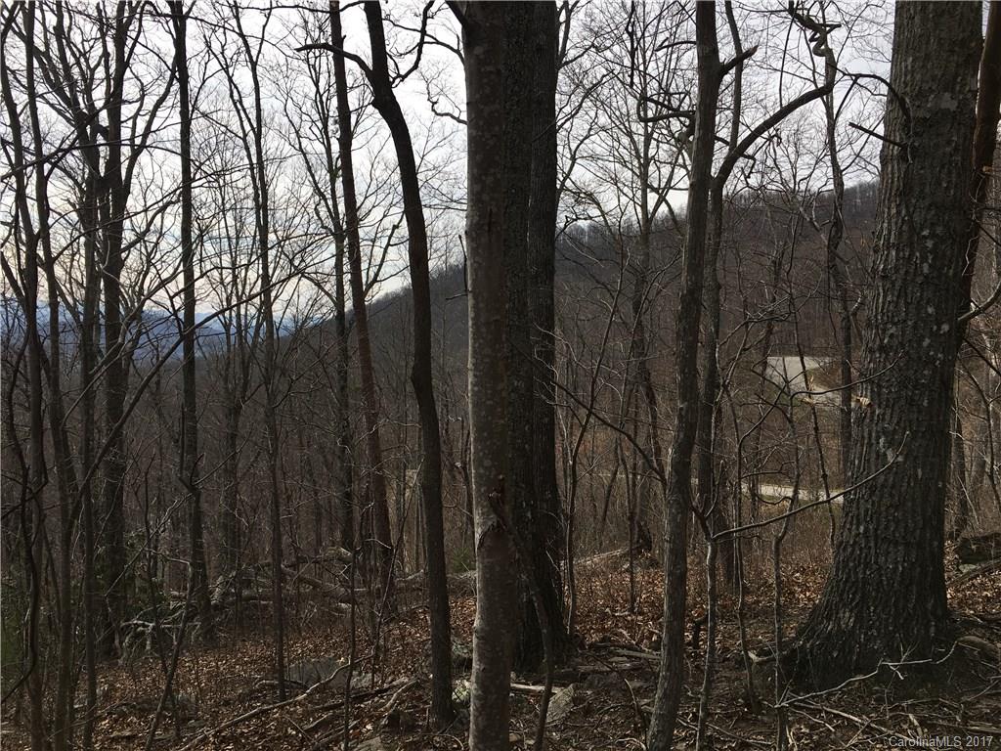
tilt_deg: -2.7
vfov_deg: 48.2
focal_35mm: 29
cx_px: 500
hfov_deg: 61.7
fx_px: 839
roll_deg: -2.7
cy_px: 376
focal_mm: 4.15
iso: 25
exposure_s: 1/1068
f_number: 2.2
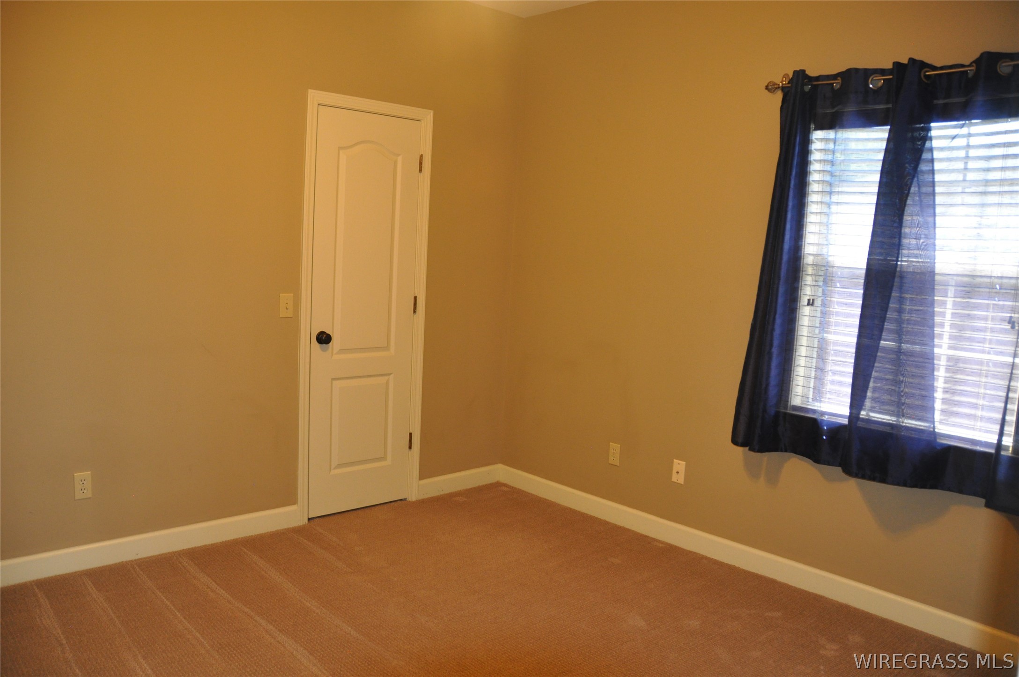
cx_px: 510
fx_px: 763
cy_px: 338
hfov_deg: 67.4
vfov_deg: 47.8
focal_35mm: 27
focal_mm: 18
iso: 800
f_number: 3.5
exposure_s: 1/60
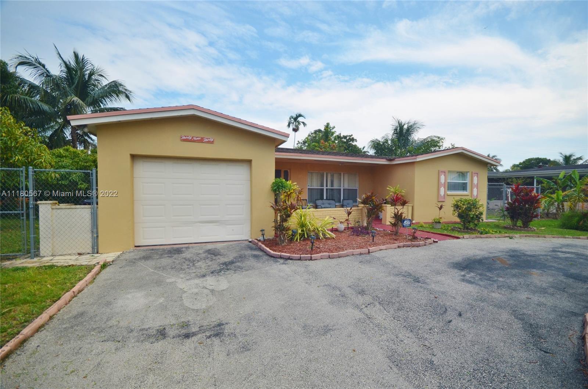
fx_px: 269
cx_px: 294
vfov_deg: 71.8
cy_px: 194
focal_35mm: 16
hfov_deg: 95.1
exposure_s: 1/200
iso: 200
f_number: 7.1
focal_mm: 11
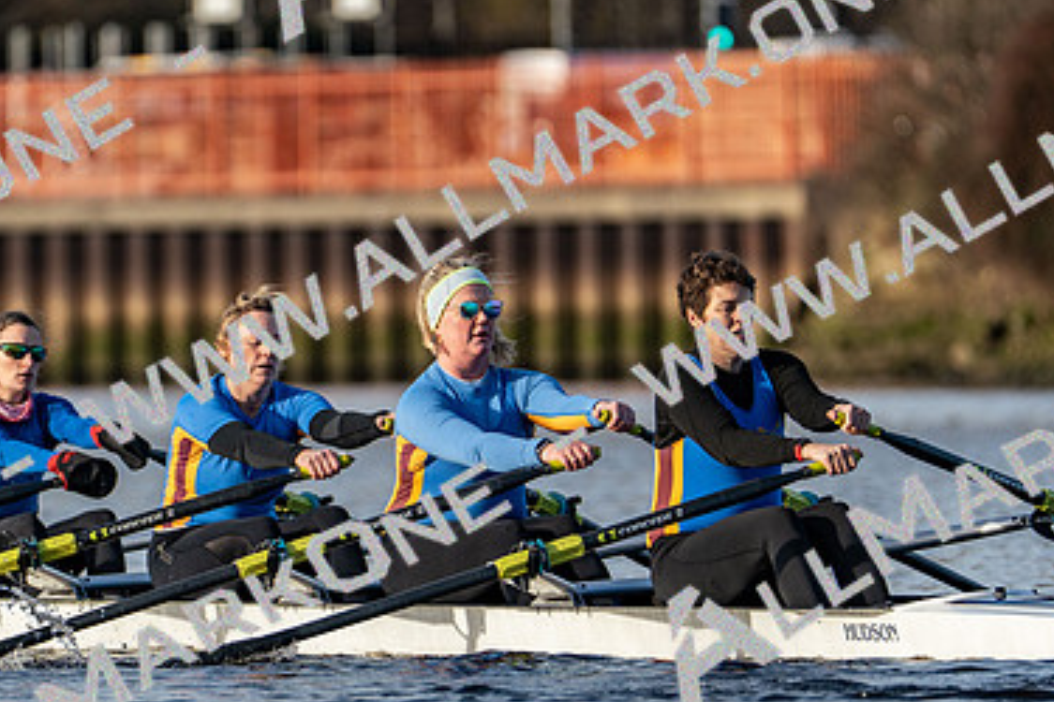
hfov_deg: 3.1
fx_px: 19790
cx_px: 427
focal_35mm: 676
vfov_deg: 2.0
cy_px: 453
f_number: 6.3
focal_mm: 437
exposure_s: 1/2000
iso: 640
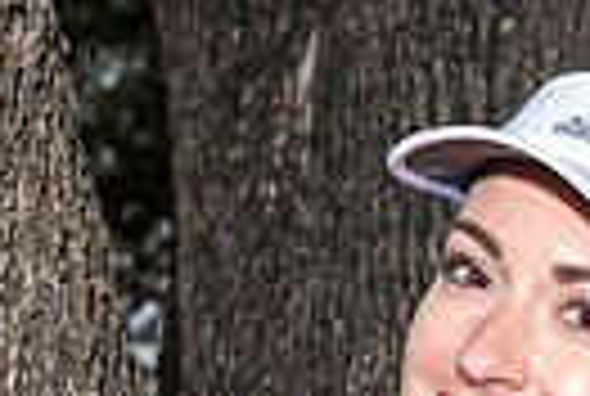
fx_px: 2645
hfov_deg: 12.6
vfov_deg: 8.0
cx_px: 549
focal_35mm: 161
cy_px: 936
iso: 100
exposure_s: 1/125
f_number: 6.3
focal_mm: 47
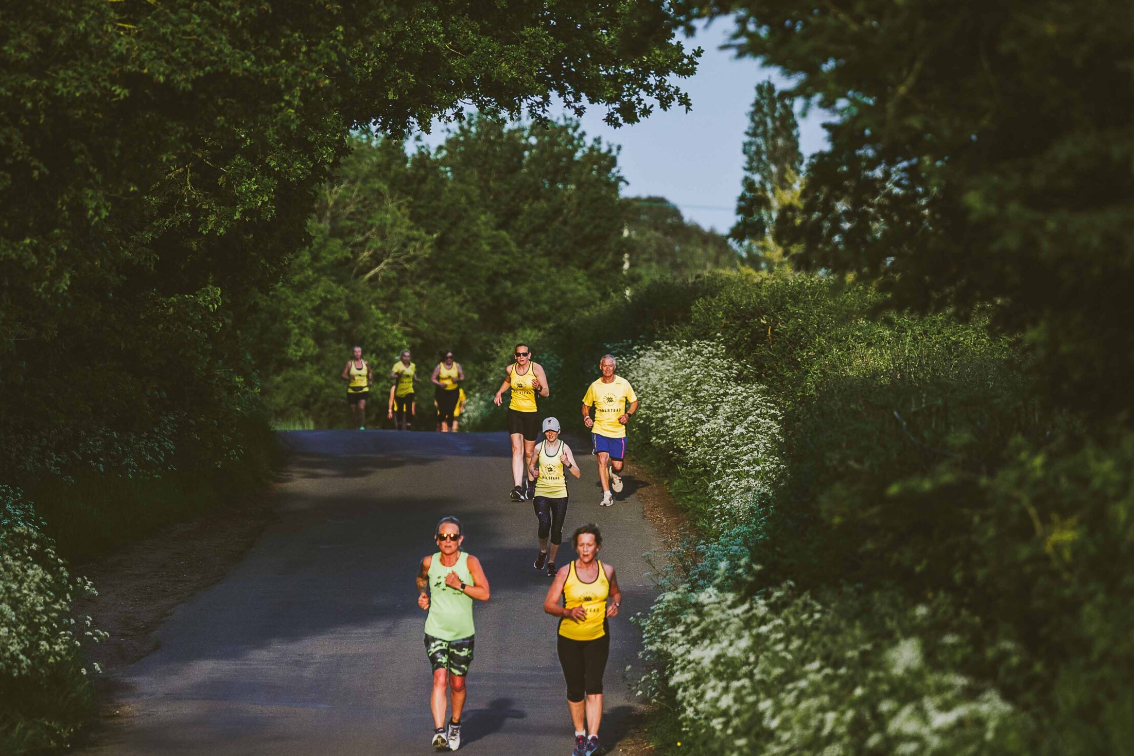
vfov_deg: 4.8
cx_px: 526
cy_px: 414
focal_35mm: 287
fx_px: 9040
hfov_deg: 7.2
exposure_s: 1/3200
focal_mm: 165
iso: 500
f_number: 2.8
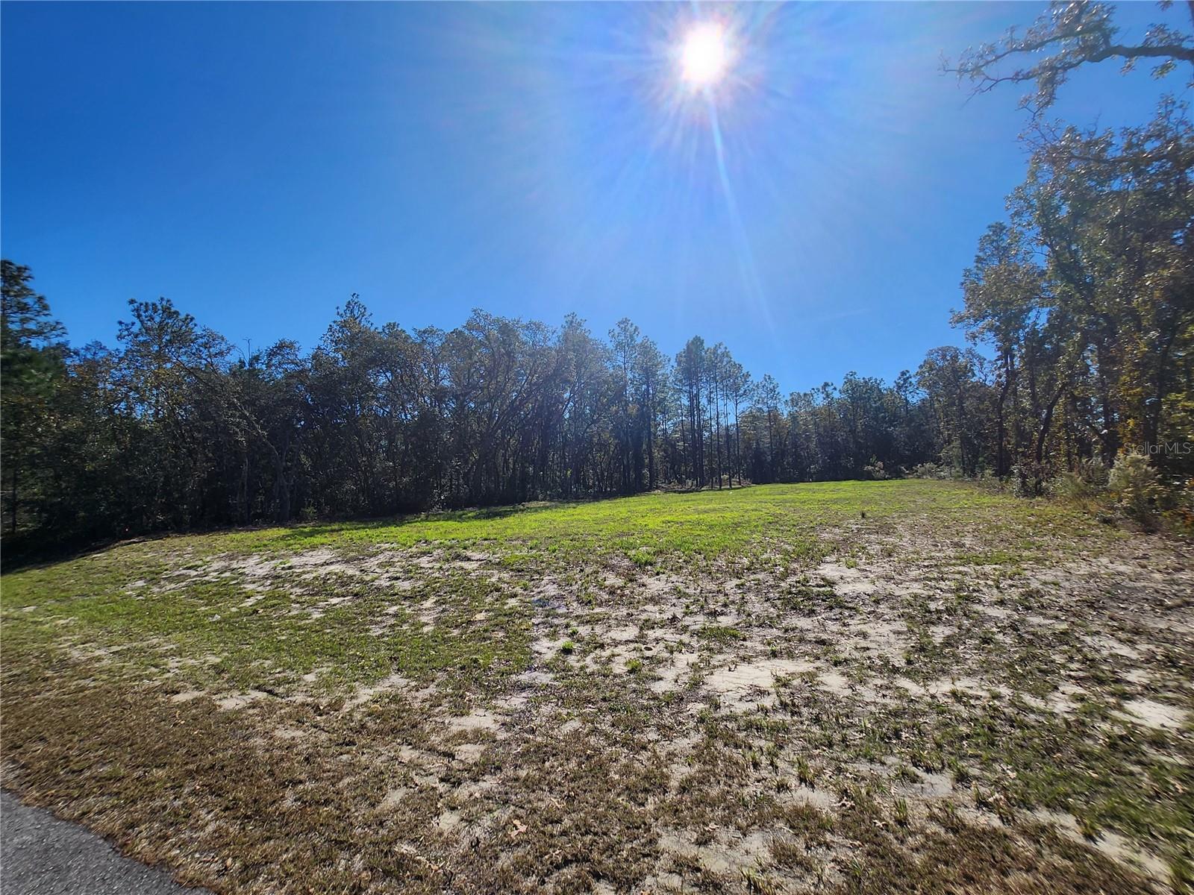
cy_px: 448
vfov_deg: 89.9
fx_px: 448
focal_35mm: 13
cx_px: 597
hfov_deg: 106.2
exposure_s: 1/2287
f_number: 2.2
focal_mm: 1.7
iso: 32
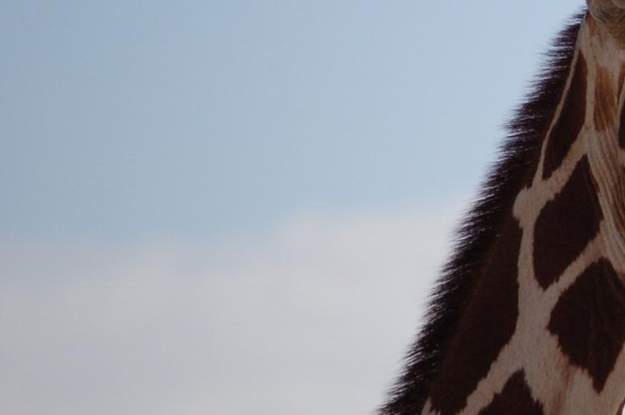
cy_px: 118
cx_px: 775
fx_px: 13316
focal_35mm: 768
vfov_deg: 1.8
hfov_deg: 2.7
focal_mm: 200
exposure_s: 1/1250
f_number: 5.6
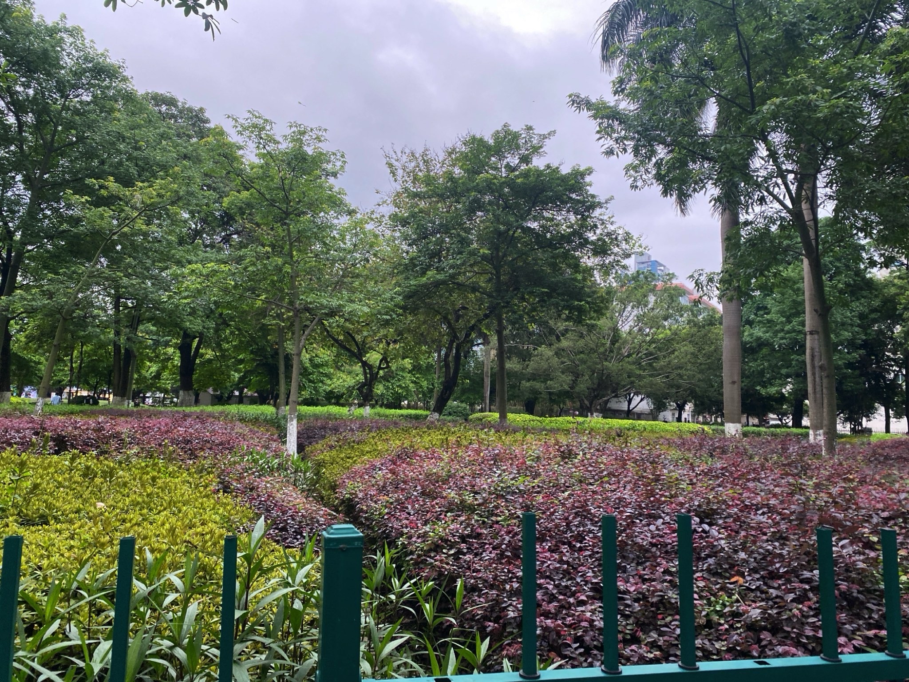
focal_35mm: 26
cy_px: 341
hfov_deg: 67.3
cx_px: 454
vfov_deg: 53.1
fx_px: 683
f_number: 1.8
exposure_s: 1/121
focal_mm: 4.25
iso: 100
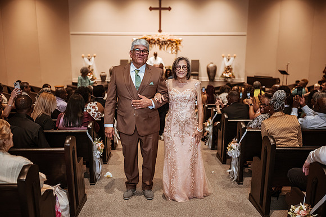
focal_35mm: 35
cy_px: 108
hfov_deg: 54.4
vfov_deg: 37.9
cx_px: 163
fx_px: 317
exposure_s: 1/400
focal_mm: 35
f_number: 1.8
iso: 1000
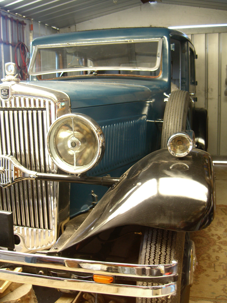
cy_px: 152
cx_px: 114
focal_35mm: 38
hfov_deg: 37.7
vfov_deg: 49.0
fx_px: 332
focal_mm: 7.9
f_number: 2.8
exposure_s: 1/25
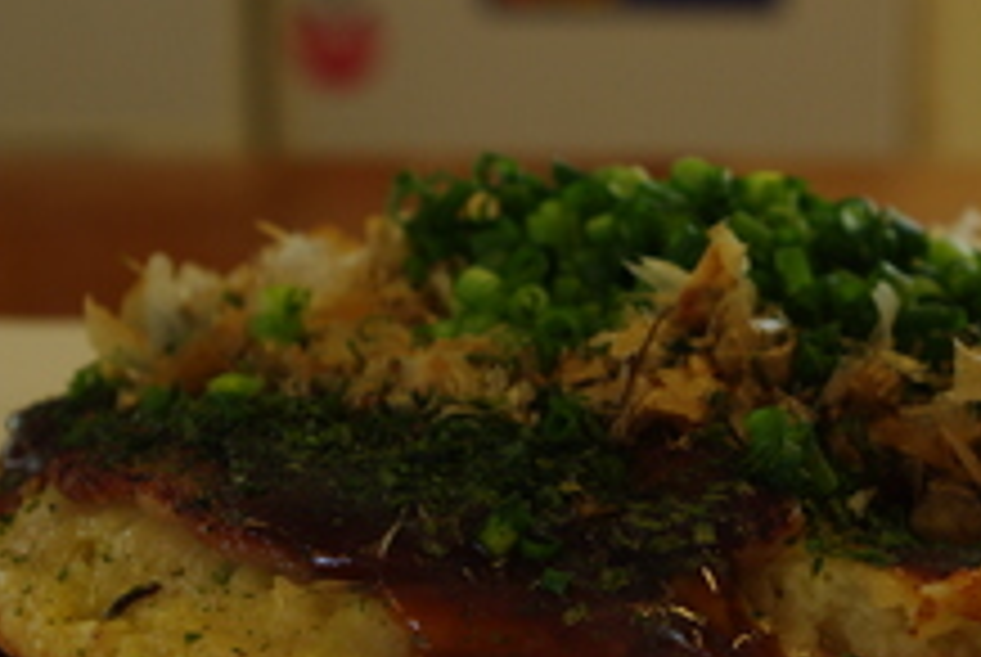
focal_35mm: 100
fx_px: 2729
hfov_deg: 20.3
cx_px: 698
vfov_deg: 13.7
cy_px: 376
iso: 200
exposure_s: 1/45
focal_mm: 35
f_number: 5.6
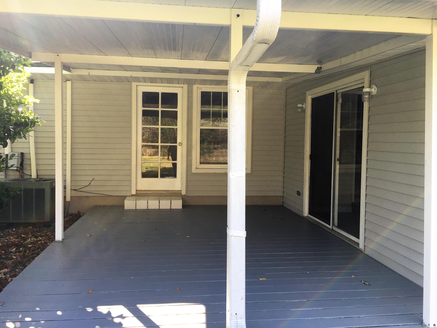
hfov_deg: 61.7
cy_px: 164
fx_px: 366
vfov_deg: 48.2
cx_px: 218
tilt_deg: -3.6
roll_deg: -1.1
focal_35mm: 29
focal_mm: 4.15
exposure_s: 1/120
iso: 32
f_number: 2.2
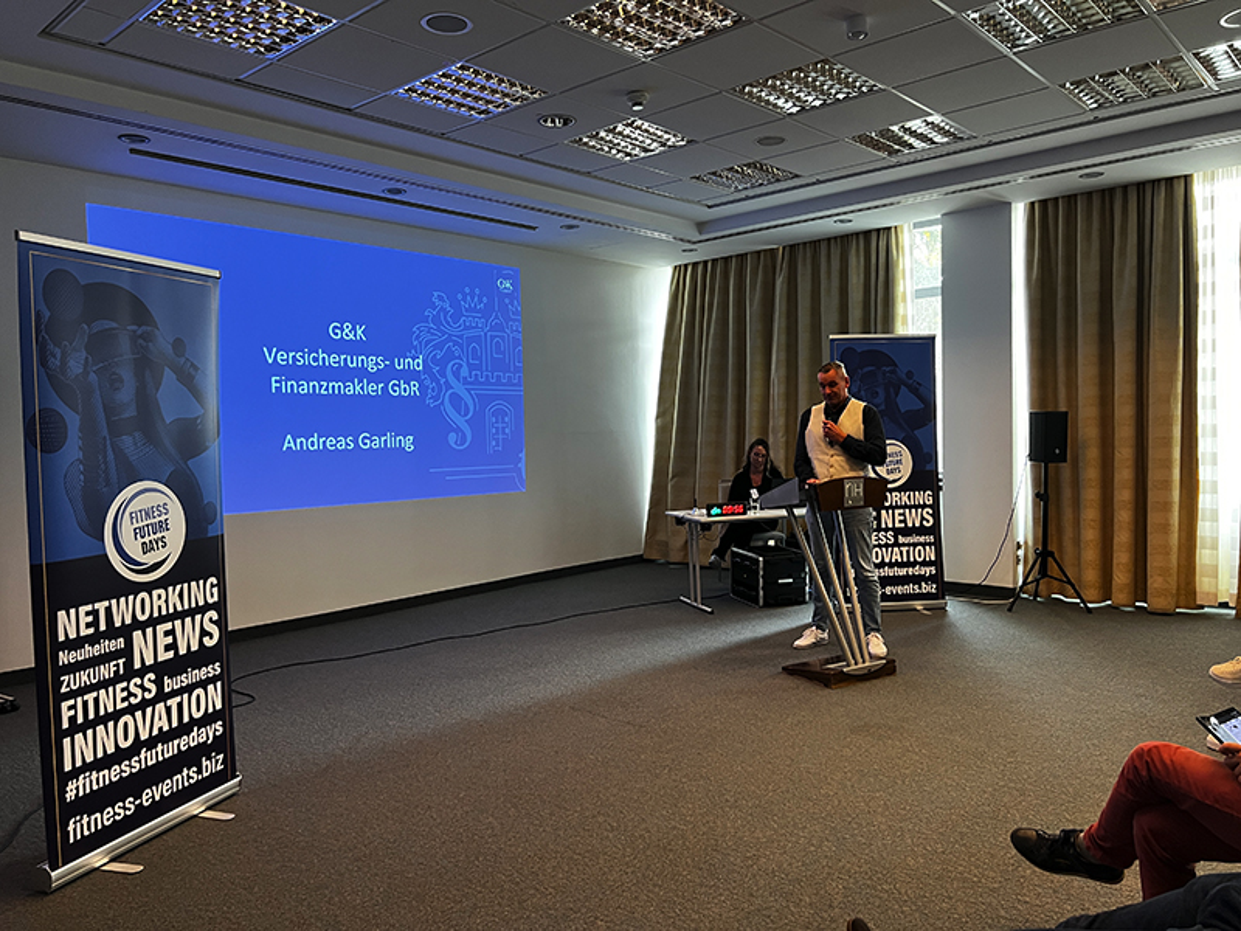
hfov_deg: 67.3
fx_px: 932
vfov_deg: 53.1
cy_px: 466
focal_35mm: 26
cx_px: 620
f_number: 1.5
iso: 250
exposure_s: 1/50
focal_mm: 5.7
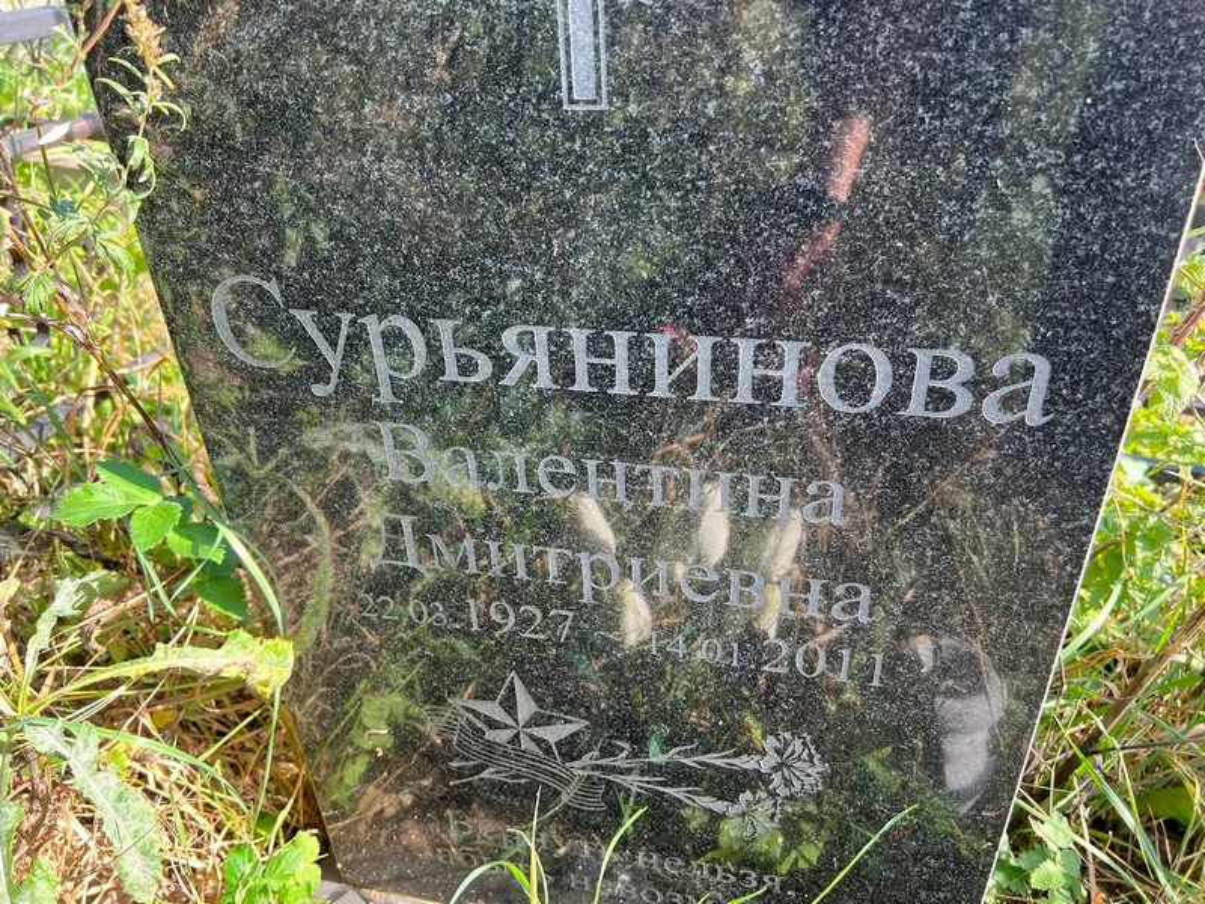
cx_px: 602
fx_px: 905
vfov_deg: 53.1
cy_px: 452
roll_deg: -4.6
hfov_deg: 67.3
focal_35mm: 26
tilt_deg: -35.1
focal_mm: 5.7
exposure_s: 1/219
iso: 50
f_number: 1.5
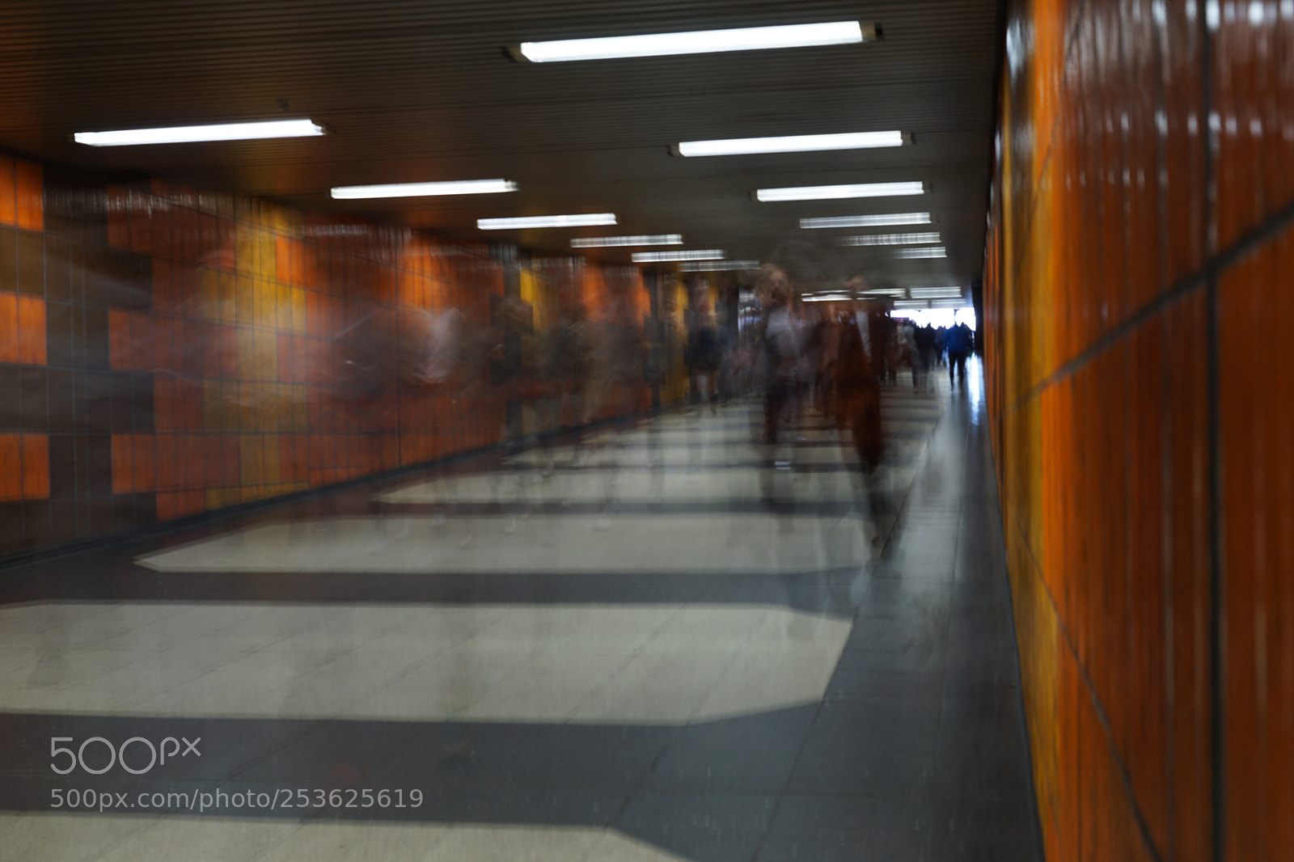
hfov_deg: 43.6
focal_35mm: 45
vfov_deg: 29.9
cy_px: 431
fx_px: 1617
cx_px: 647
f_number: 6.7
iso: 100
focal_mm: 30
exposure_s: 4
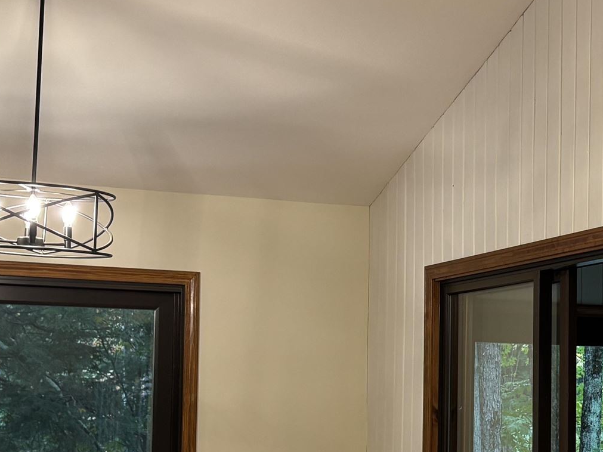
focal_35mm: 79
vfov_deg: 18.5
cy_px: 355
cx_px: 536
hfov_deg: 24.1
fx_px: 1376
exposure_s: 1/60
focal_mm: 5.96
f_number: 1.6
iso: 125
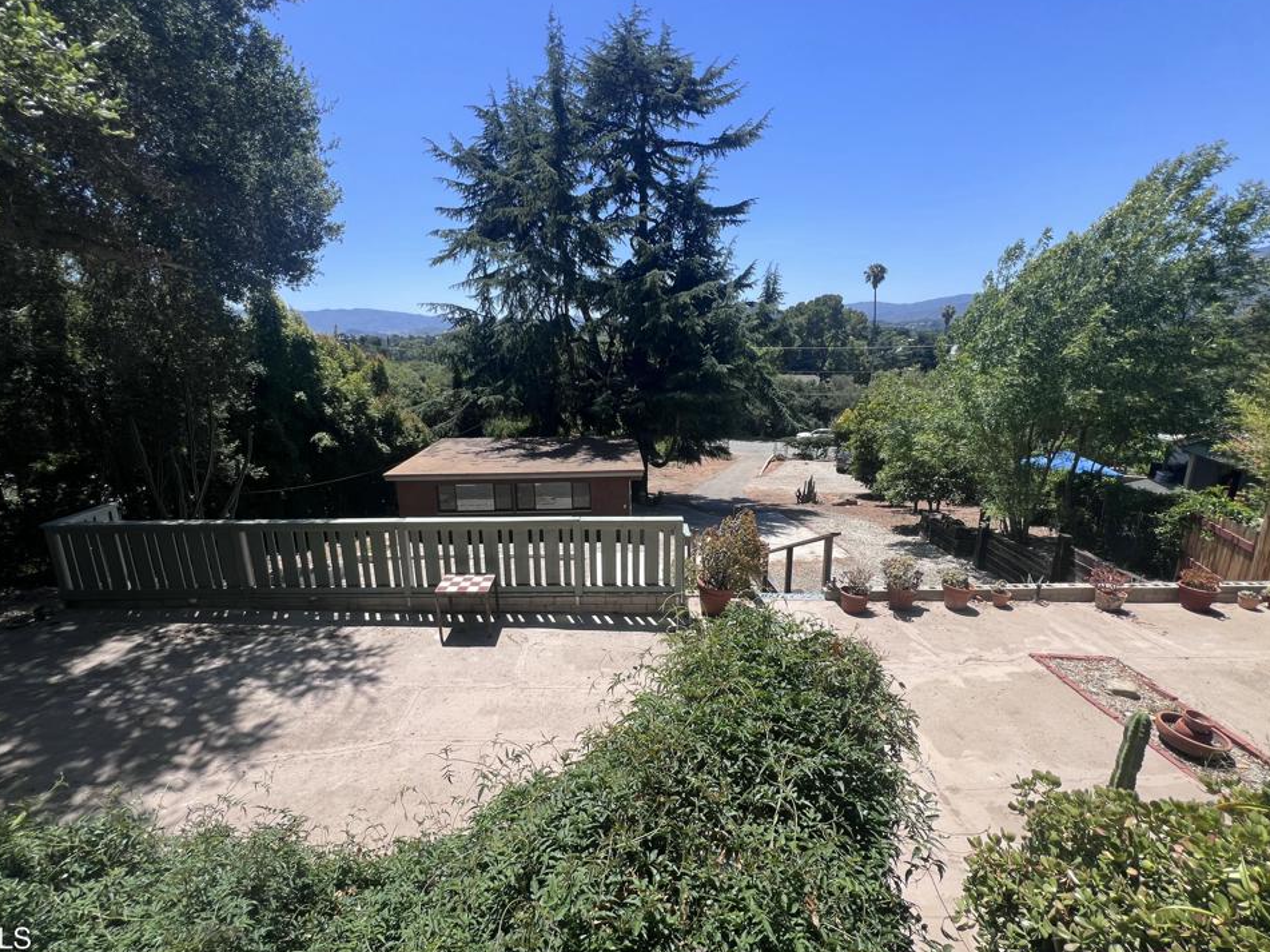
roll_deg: +1.5
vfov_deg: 85.7
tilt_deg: -14.2
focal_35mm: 14
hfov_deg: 102.0
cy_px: 473
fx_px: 514
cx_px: 613
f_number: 1.8
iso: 32
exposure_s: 1/1024
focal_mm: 1.57
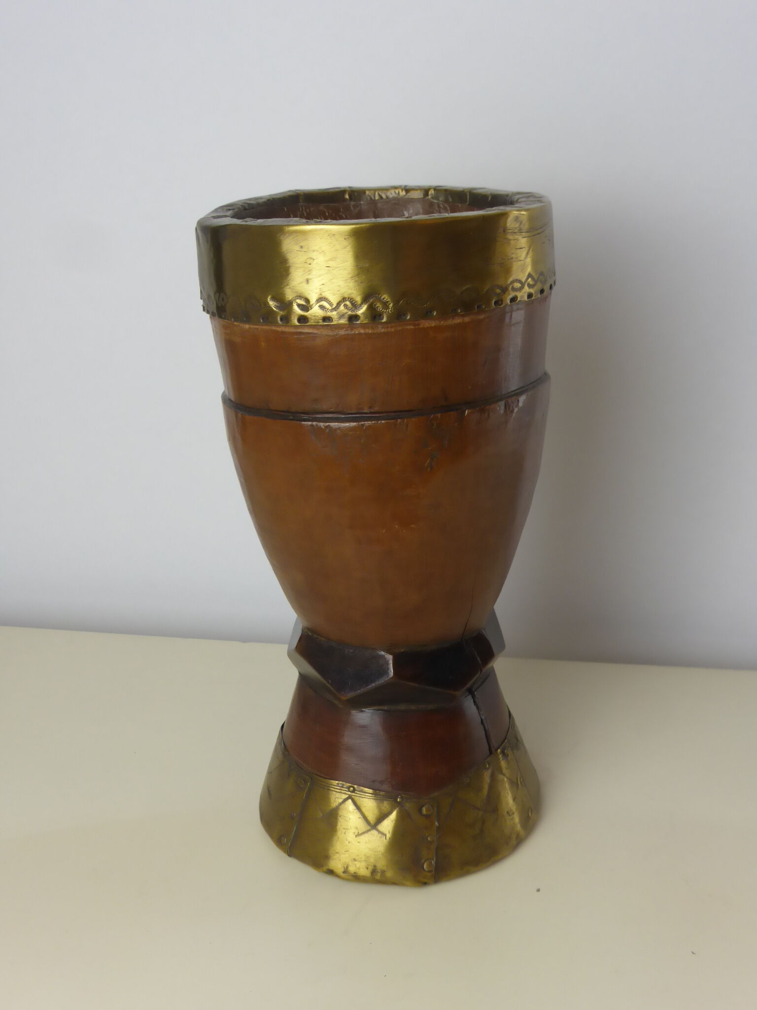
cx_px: 378
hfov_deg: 30.9
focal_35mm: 47
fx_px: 1370
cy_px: 505
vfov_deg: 40.4
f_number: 4.2
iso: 200
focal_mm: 8.5
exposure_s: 1/60
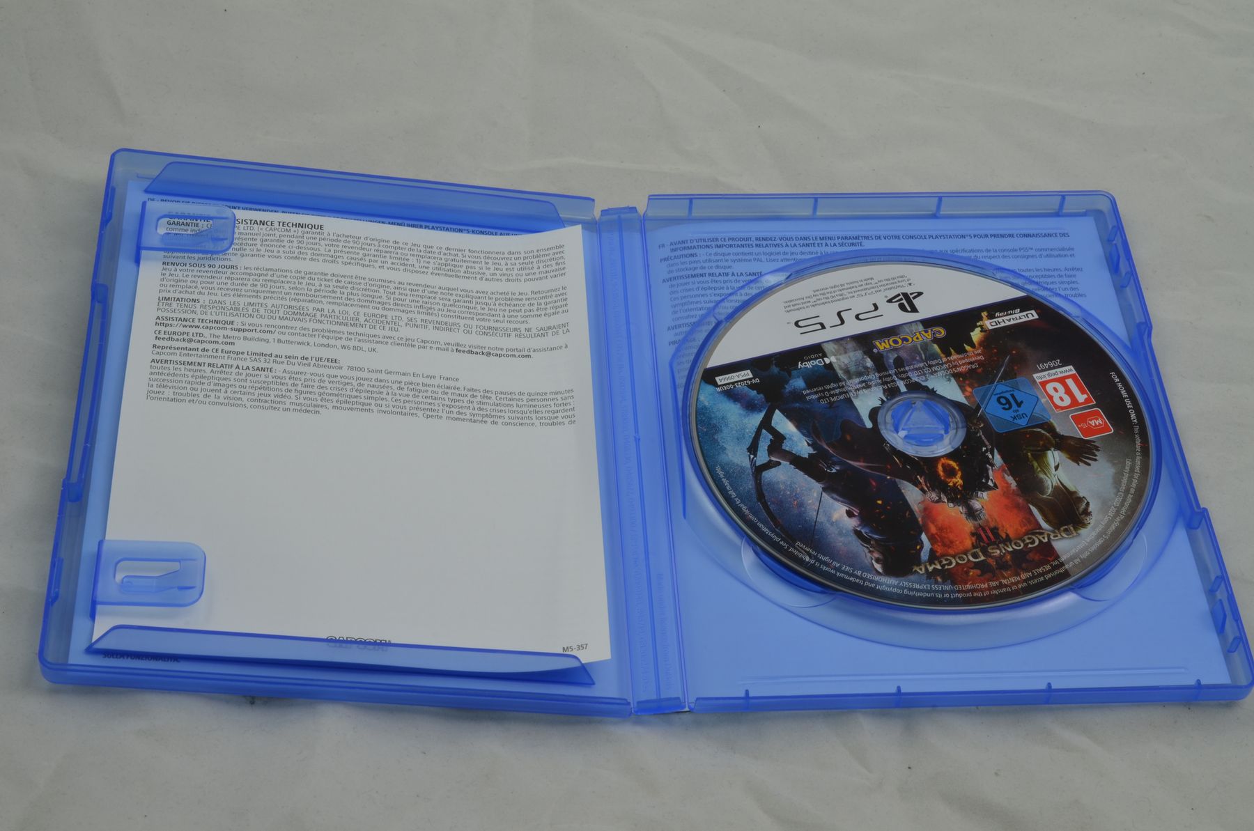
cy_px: 416
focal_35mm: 60
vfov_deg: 22.5
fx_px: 2086
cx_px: 627
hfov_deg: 33.5
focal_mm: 40
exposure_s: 1/2.5
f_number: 20
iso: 100
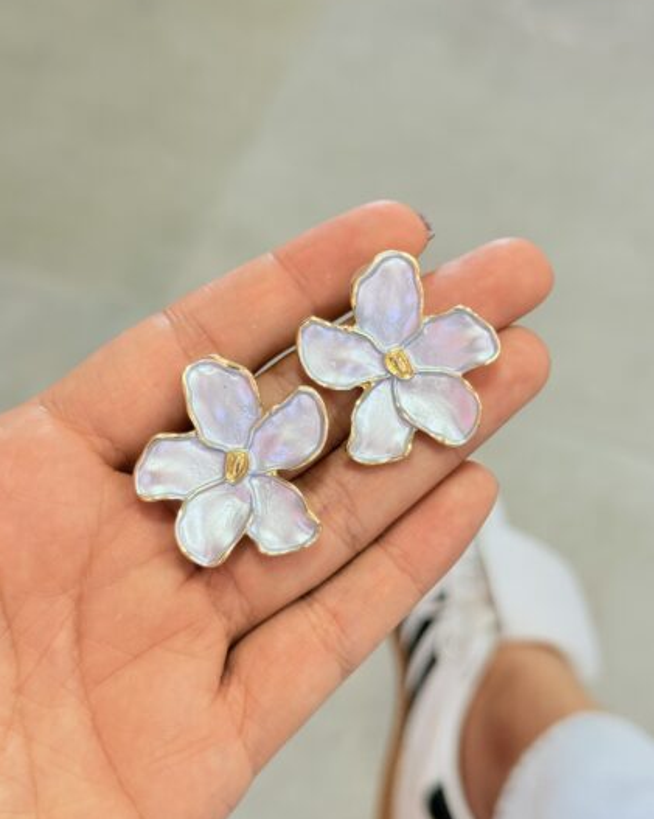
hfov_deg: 29.7
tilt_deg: -55.1
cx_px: 322
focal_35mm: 51
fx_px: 1235
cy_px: 425
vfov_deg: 36.7
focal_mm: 6.76
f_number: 1.78
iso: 125
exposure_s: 1/60
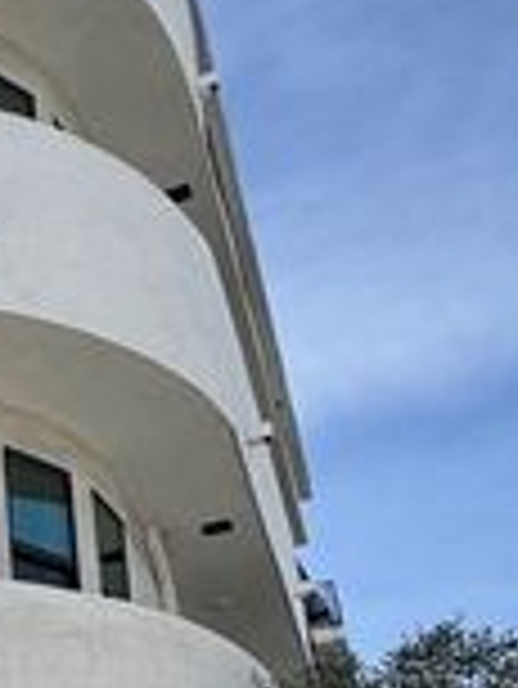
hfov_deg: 19.1
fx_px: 1215
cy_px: 785
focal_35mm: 61
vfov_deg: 28.3
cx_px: -383
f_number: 2.2
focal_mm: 2.22
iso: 40
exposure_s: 1/1048
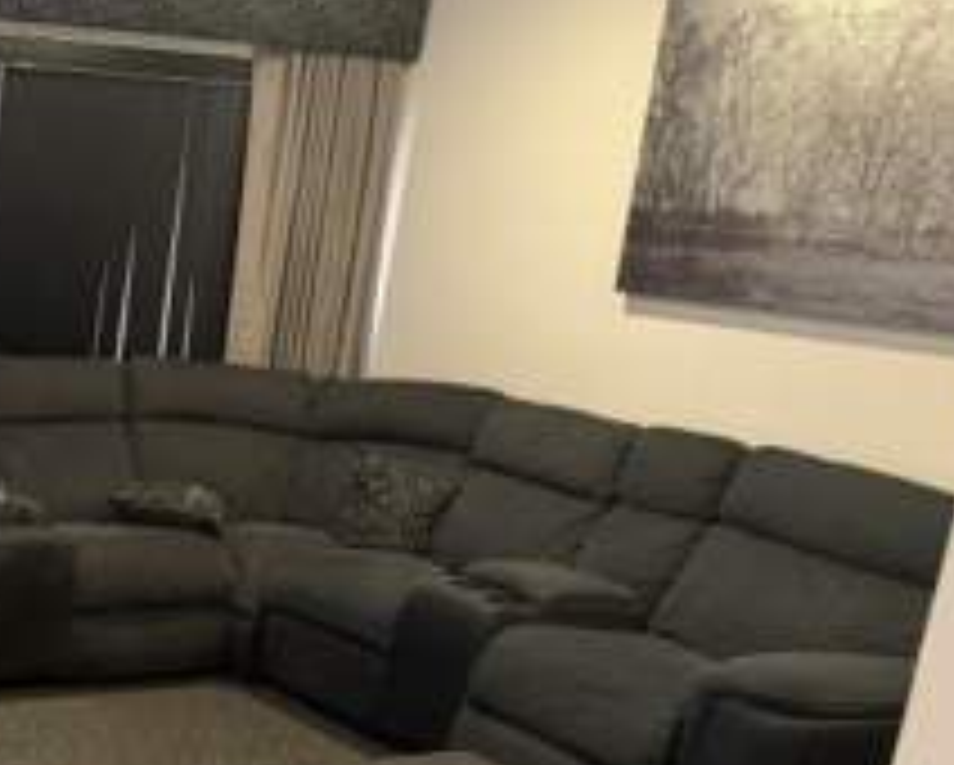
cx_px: -72
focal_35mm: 53
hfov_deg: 31.7
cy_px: 637
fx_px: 1498
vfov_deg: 27.9
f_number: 1.78
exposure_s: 1/60
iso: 400
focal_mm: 6.76
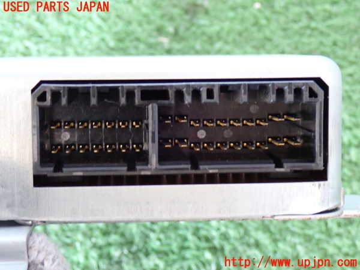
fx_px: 738
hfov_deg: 27.4
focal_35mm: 71
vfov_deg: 20.7
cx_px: 180
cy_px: 135
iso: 1000
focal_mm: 12.73
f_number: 3.9
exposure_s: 1/15
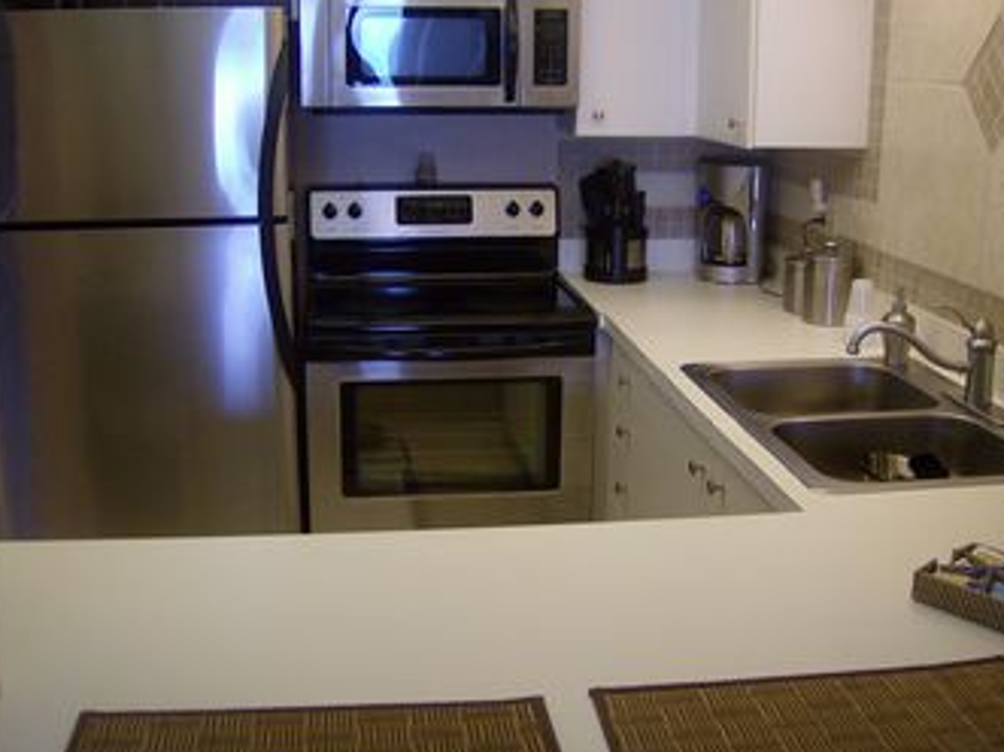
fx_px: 1160
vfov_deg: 35.9
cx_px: 491
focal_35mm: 40
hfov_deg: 46.8
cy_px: 343
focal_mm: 6
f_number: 2.8
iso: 200
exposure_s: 1/61.1
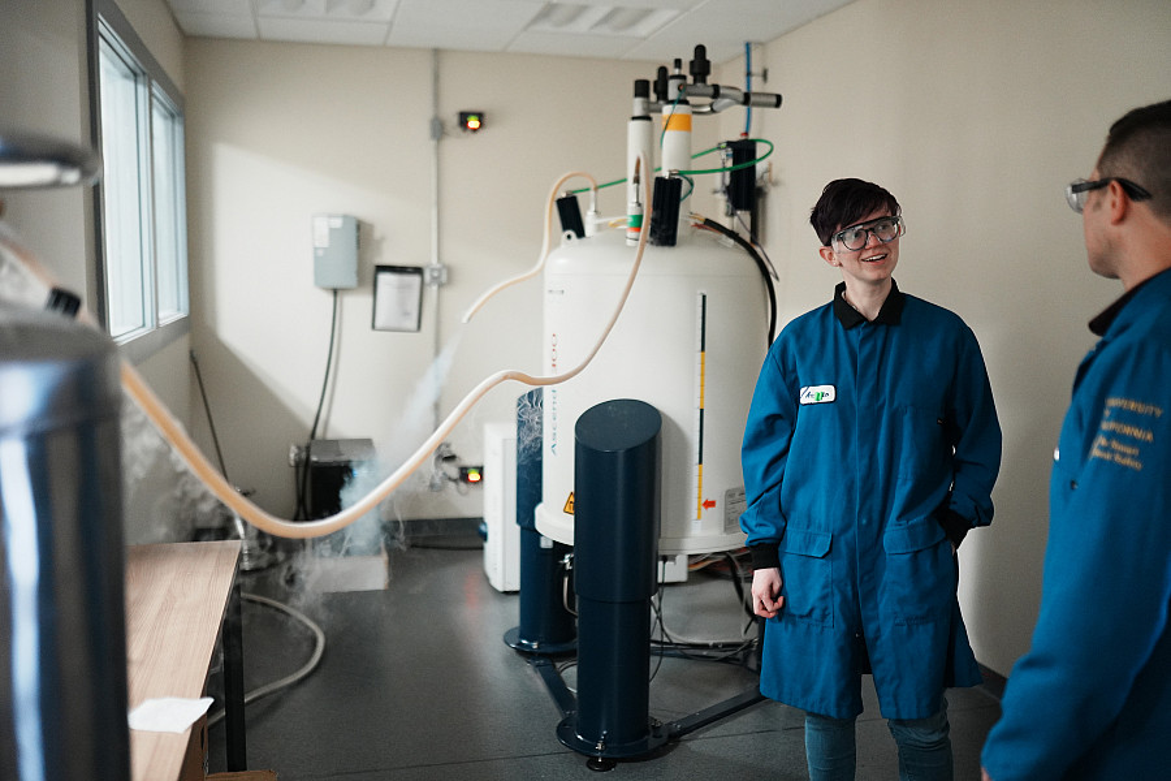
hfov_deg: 54.4
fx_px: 1138
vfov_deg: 37.9
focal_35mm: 35
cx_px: 586
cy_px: 390
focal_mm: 35
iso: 2500
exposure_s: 1/125
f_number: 1.4
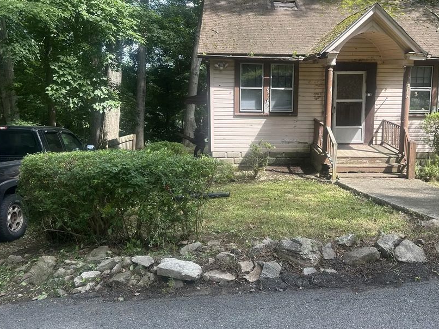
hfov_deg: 55.0
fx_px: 418
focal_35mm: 33
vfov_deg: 42.9
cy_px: 147
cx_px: 262
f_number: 1.5
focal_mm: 5.7
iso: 50
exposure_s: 1/346
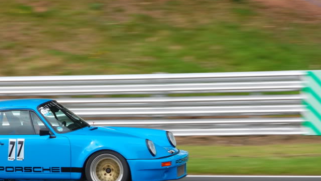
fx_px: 2791
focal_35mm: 328
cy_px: 161
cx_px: 128
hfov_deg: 6.6
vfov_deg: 3.7
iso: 200
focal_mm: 130
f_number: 8
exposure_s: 1/250
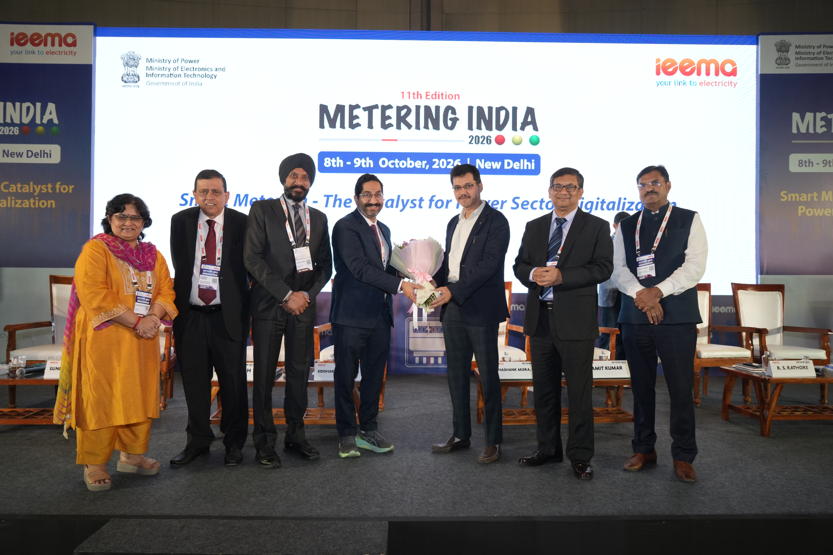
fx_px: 555
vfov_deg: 53.1
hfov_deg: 73.7
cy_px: 278
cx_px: 416
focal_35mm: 24
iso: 1600
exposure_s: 1/160
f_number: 4
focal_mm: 24
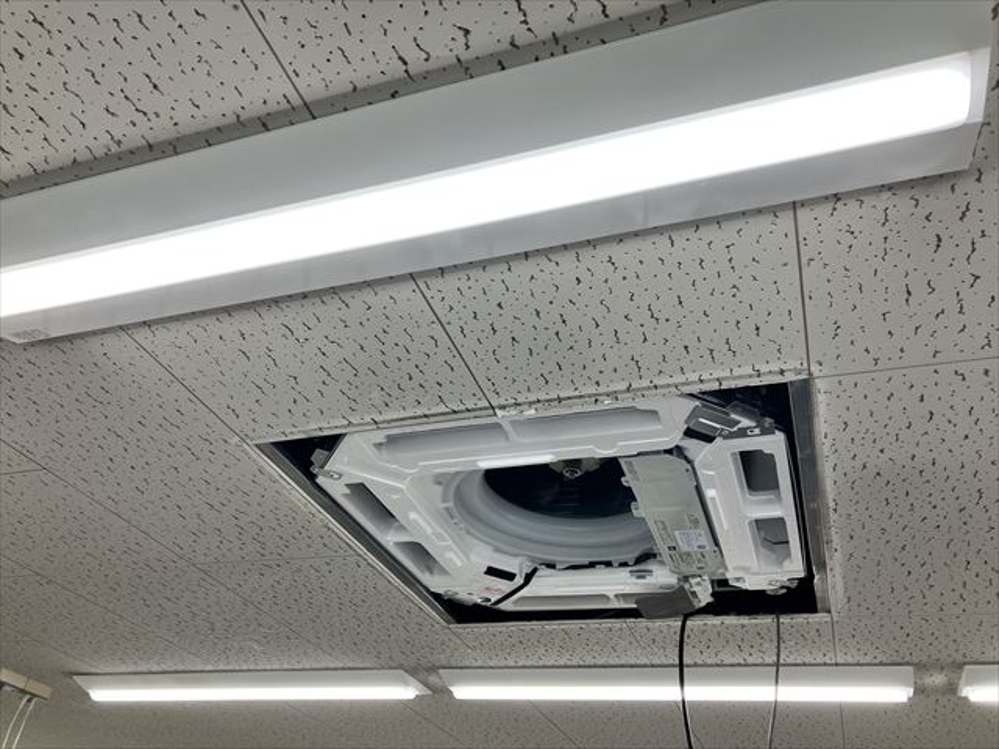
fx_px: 808
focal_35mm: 28
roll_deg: -6.6
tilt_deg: +36.8
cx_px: 500
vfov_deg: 49.7
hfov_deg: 63.4
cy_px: 374
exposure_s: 1/100
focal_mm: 3.99
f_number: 1.8
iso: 40
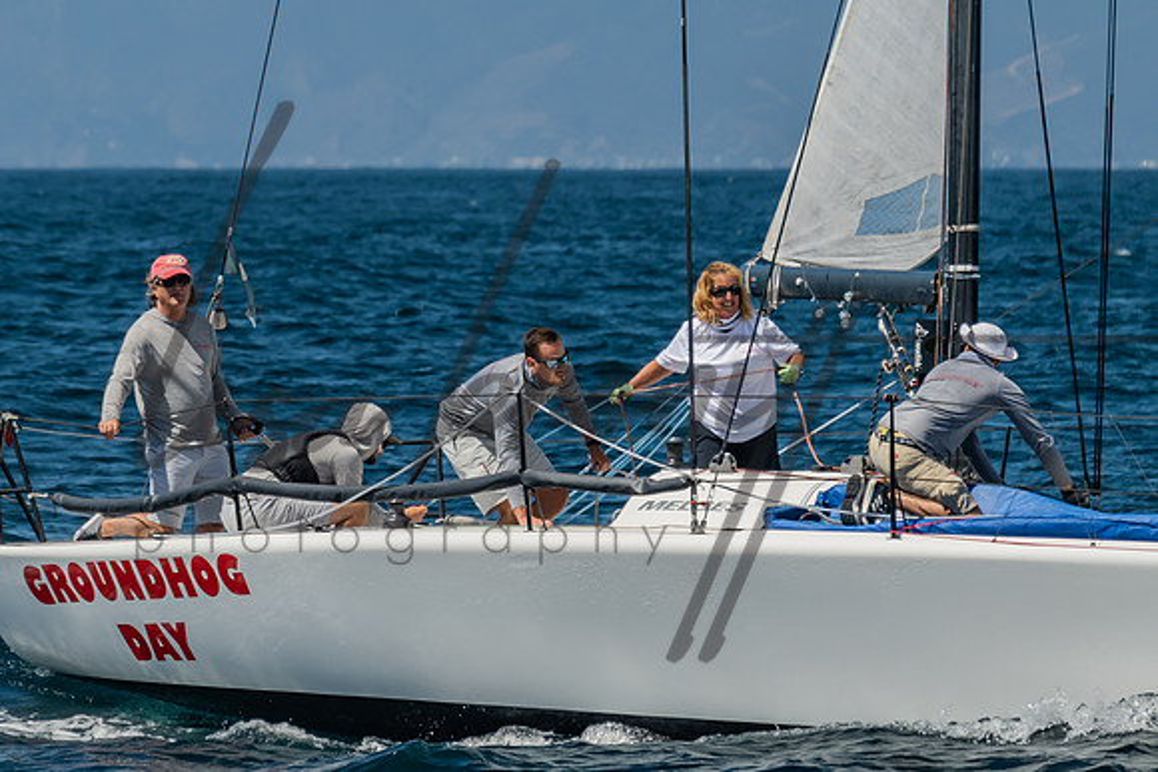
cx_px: 364
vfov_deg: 3.3
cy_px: 244
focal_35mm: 411
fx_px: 13239
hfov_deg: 5.0
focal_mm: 165
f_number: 6.3
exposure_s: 1/400
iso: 160
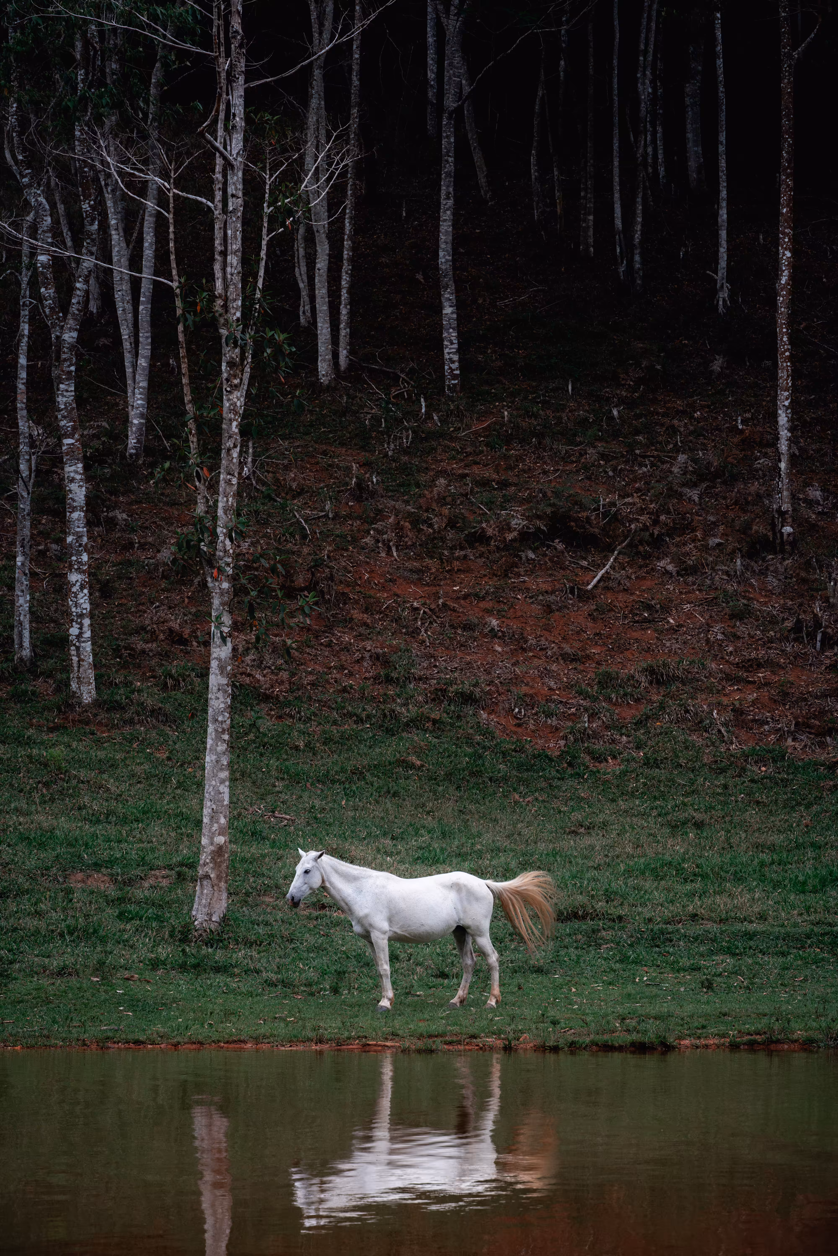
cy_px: 628
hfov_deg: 14.9
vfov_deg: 22.3
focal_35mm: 92
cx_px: 419
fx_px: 3195
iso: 400
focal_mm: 61
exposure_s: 1/250
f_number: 7.1
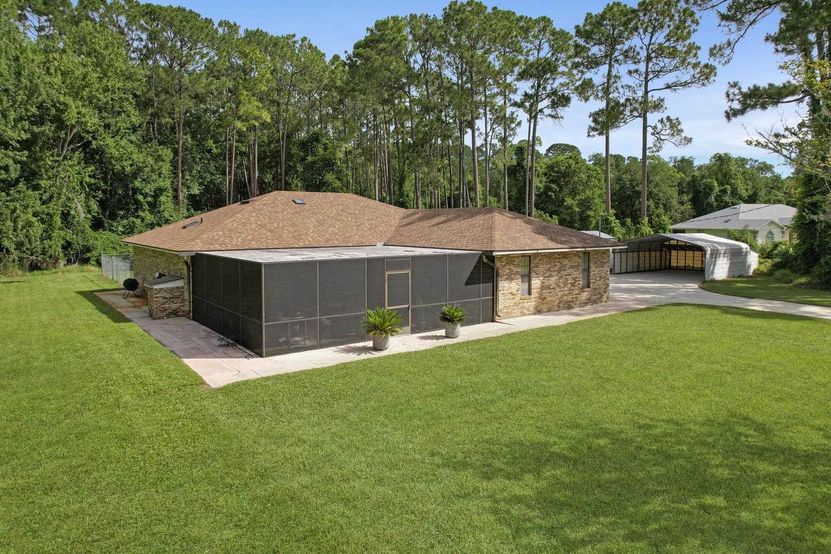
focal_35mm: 22
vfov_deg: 57.3
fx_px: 508
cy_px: 277
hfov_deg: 78.6
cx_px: 416
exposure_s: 1/240
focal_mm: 8.38
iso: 110
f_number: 2.8
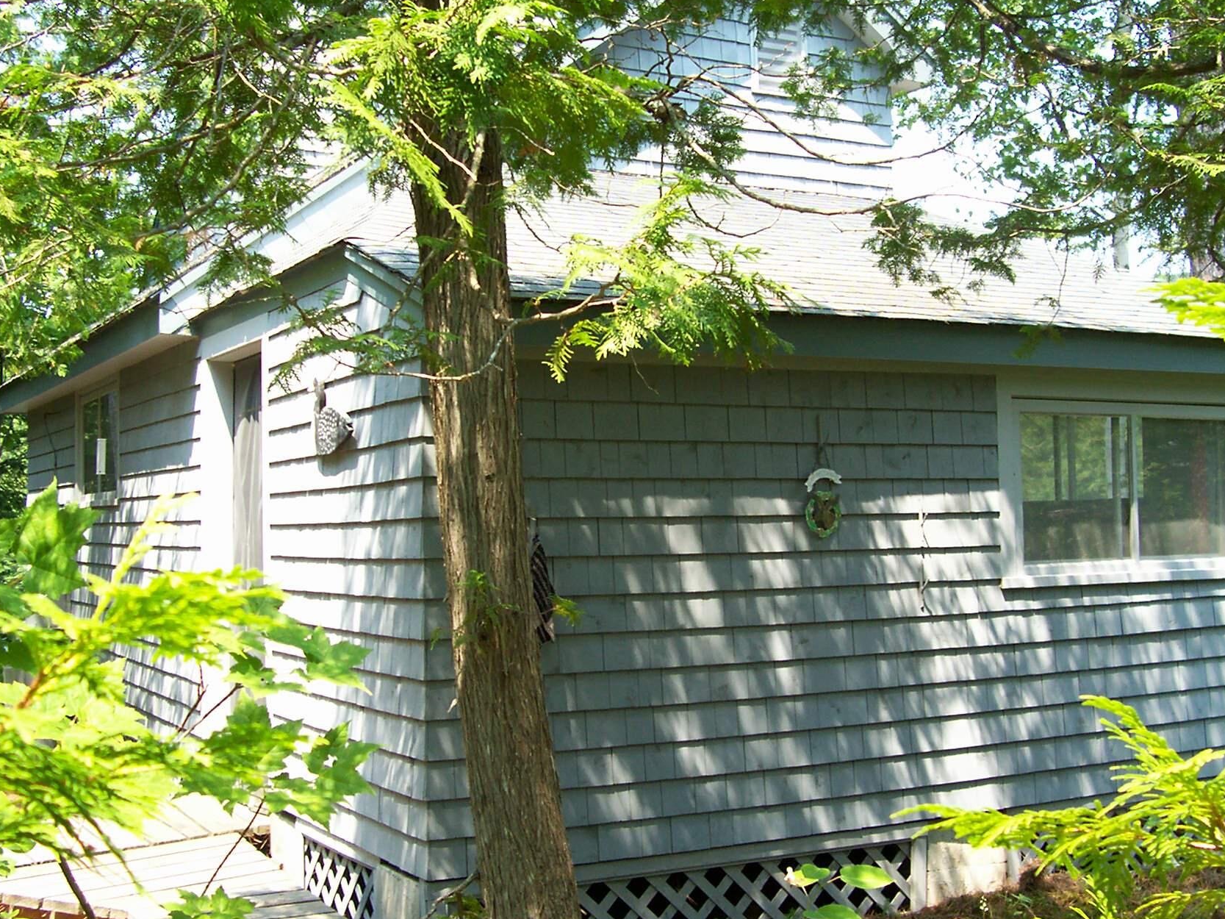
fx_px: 1663
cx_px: 678
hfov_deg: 40.4
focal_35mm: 47
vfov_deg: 30.9
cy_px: 473
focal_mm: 5.6
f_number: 2.7
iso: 80
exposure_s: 1/224
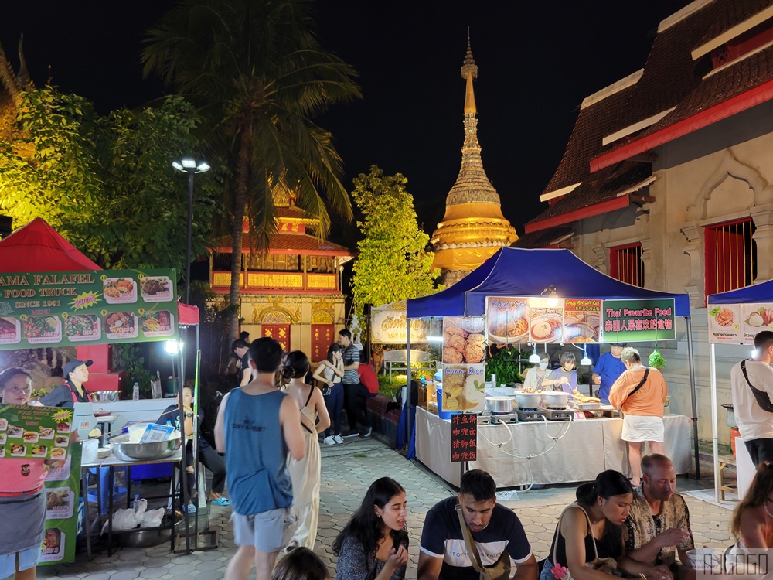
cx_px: 386
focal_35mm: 26
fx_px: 581
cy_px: 290
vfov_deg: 53.1
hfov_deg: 67.3
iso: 200
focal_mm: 5.4
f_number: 1.8
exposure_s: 1/40
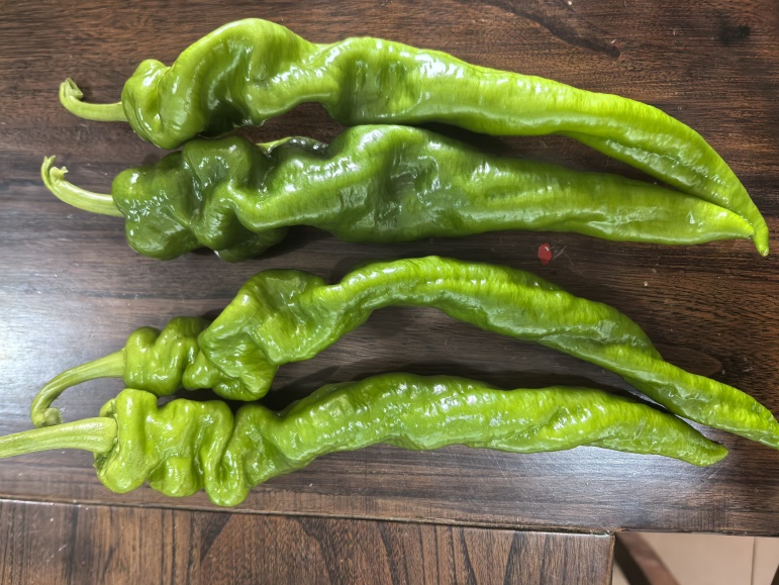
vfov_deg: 49.8
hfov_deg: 63.4
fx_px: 630
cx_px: 393
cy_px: 284
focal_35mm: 28
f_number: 2
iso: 250
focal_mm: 5.75
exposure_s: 1/50
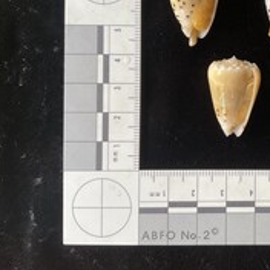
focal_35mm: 51
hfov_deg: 31.2
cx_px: 264
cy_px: 79
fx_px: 450
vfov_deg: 33.0
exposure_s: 1/60
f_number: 1.8
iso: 50
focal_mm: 3
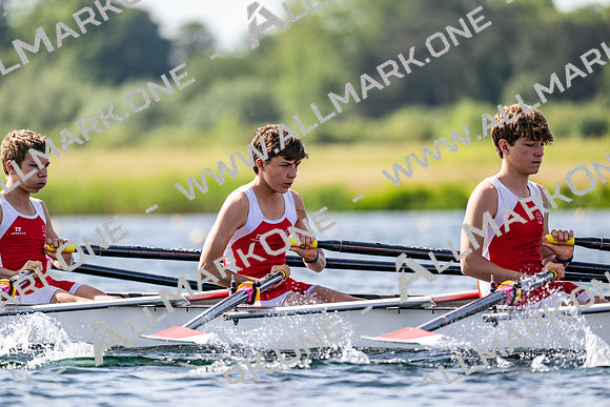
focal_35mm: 400
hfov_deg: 5.2
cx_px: 305
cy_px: 204
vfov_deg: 3.4
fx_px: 6779
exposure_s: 1/2500
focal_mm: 400
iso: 360
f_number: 4.5
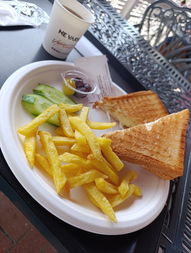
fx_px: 169
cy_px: 126
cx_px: 96
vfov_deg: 73.8
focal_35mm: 23
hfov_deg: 59.0
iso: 100
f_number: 1.6
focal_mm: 6.14
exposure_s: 1/100
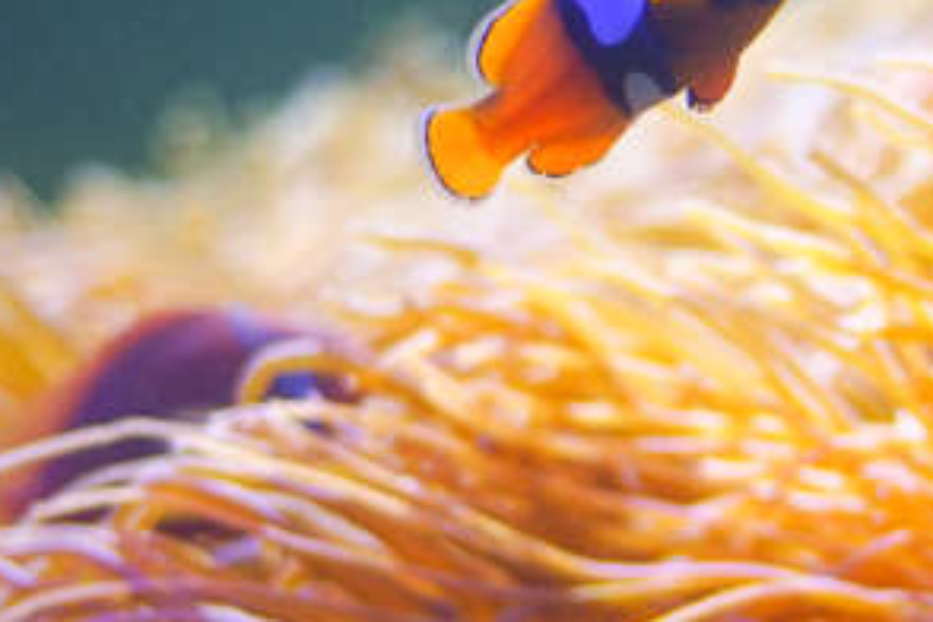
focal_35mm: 174
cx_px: 825
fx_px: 4509
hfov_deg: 11.7
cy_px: 471
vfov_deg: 7.9
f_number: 1.8
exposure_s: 1/320
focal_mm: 50
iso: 500
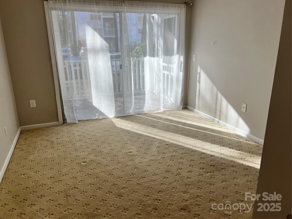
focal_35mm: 26
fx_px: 219
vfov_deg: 53.1
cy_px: 110
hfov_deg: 67.3
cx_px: 146
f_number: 1.5
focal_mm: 5.7
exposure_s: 1/670
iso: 50
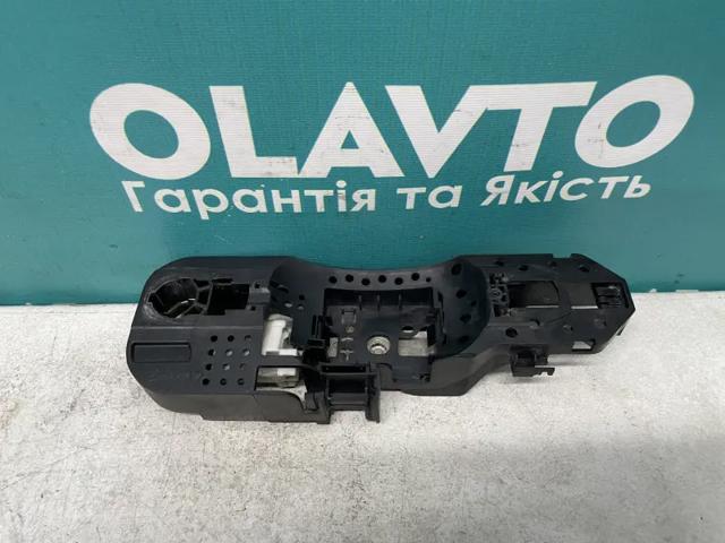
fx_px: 545
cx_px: 362
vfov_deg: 53.1
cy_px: 272
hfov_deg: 67.3
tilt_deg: -52.1
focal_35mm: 26
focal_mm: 4.2
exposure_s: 1/50
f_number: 1.6
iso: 64
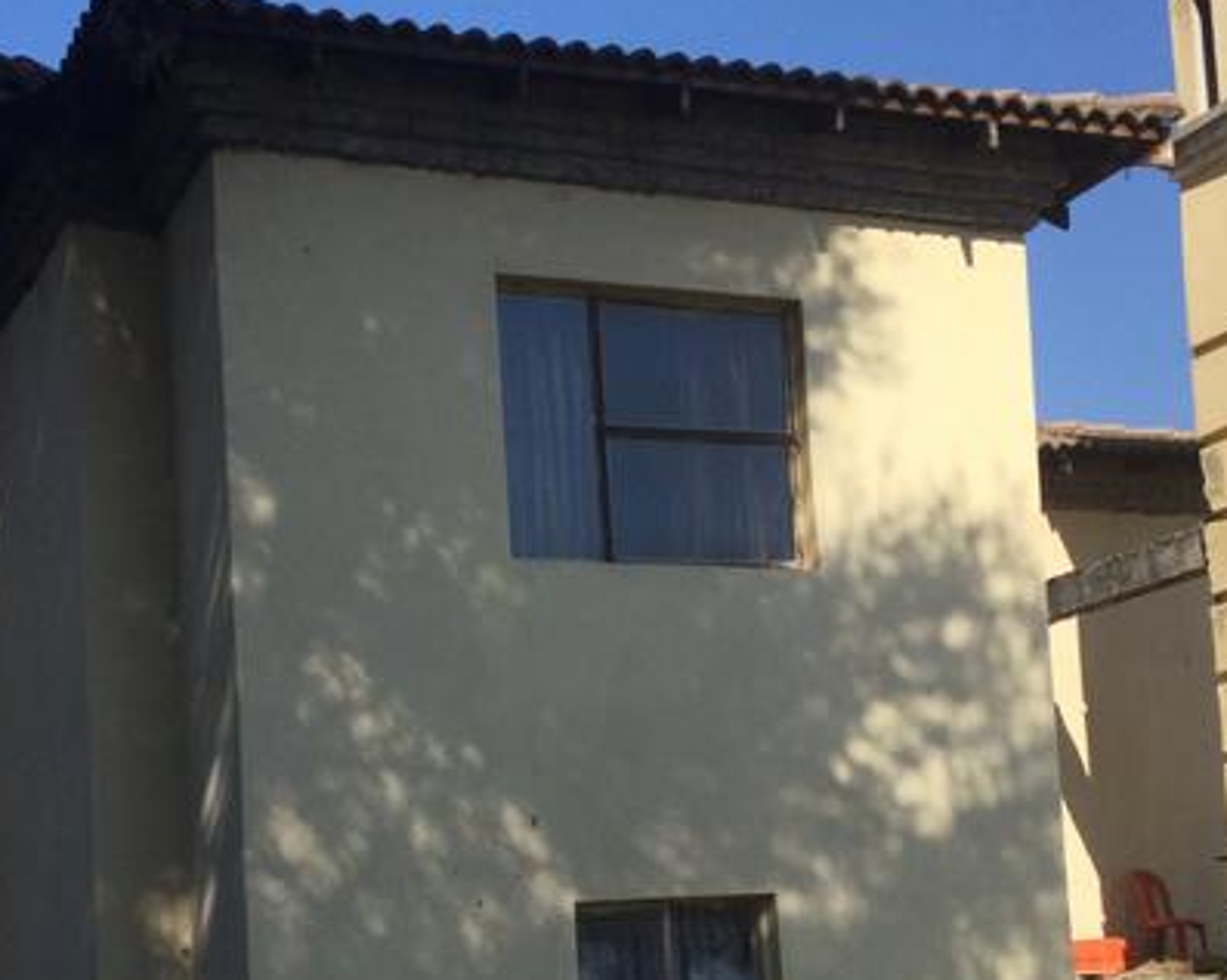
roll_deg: +3.2
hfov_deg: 31.0
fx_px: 2214
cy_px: 813
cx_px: 606
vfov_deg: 24.5
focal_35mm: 61
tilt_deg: +4.0
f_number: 2.4
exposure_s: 1/1217
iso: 25
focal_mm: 3.3
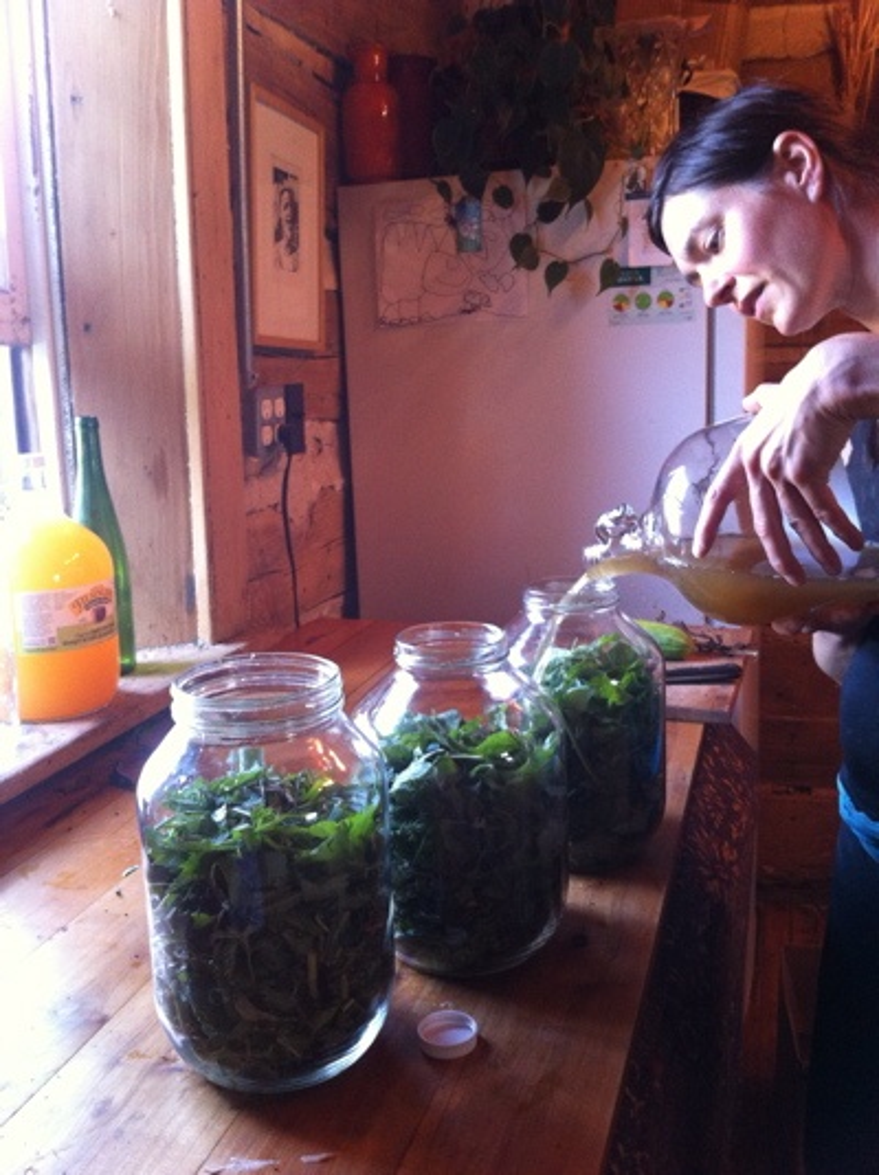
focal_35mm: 35
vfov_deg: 52.7
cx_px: 440
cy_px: 588
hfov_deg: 40.6
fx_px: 1187
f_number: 2.8
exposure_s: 1/15
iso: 200
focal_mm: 3.85
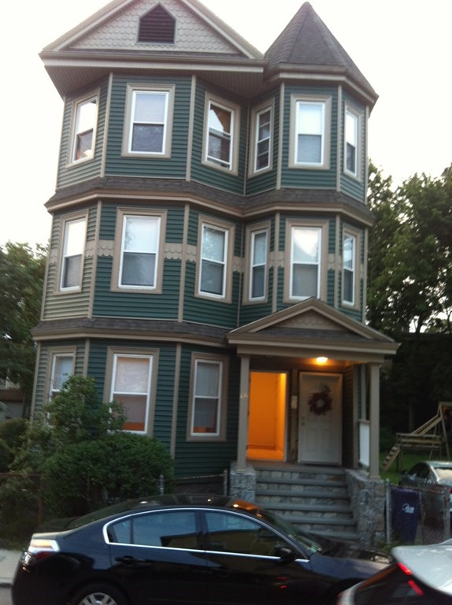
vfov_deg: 52.7
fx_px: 611
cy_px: 302
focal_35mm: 35
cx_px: 226
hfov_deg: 40.6
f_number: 2.8
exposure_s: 1/15
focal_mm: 3.85
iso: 100
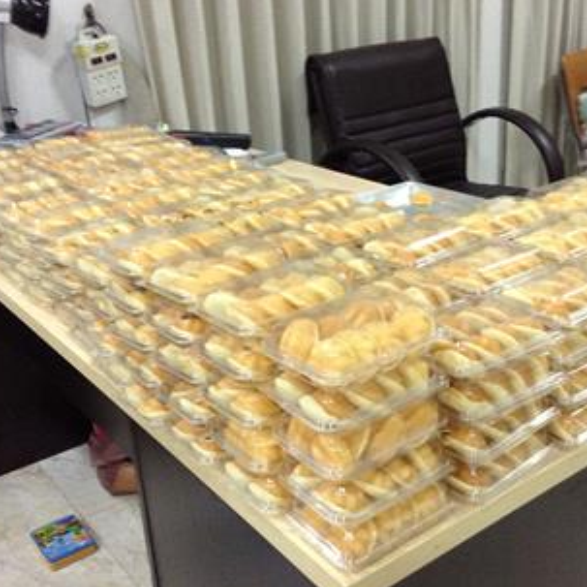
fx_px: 863
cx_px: 333
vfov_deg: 37.6
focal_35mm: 45
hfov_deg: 37.5
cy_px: 293
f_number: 2.4
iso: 320
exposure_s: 1/15
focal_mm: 3.3
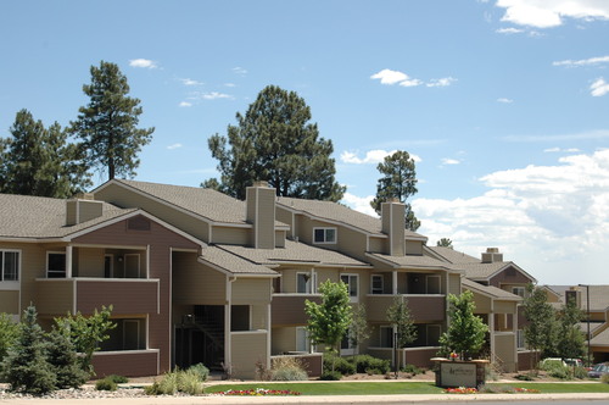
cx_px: 304
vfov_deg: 20.6
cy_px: 202
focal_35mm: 66
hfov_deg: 30.5
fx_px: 1115
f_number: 9
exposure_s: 1/320
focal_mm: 44
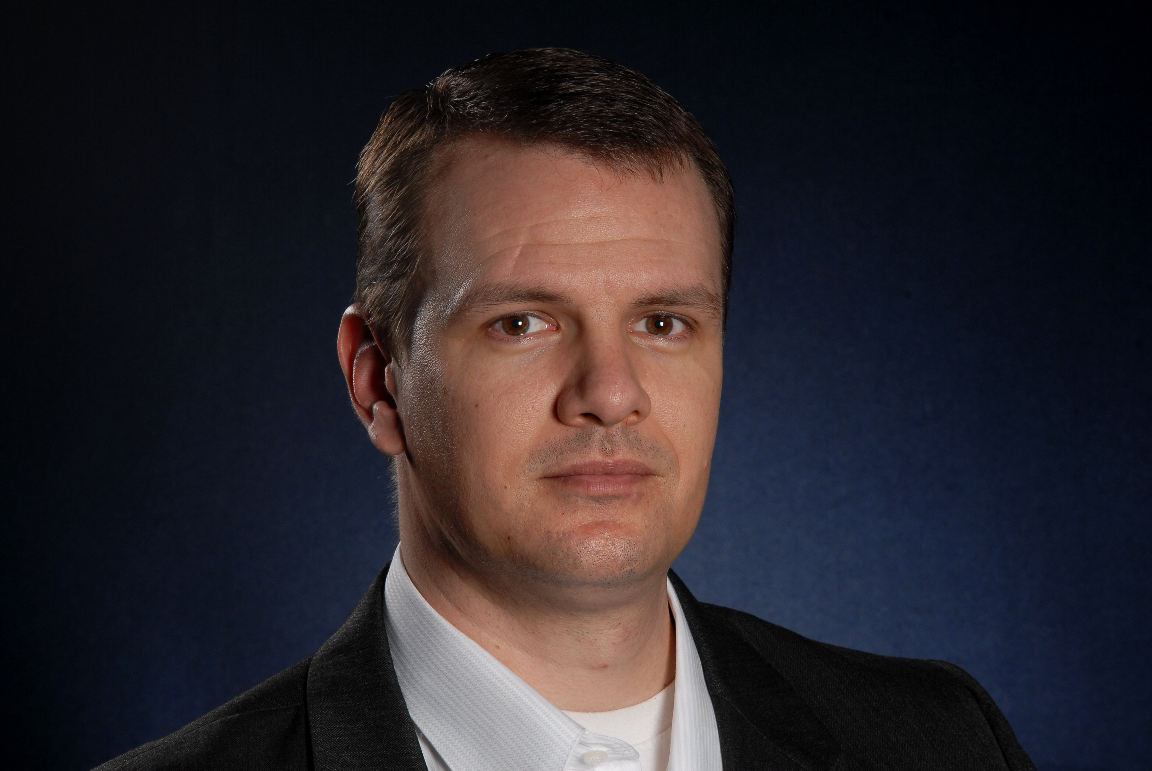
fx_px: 6488
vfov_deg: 6.8
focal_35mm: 202
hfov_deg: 10.1
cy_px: 386
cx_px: 576
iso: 160
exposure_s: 1/125
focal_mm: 135
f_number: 11
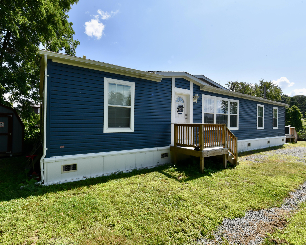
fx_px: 145
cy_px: 121
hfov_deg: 92.8
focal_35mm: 16
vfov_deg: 80.4
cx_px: 138
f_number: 14
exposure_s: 1/800
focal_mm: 14
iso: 800
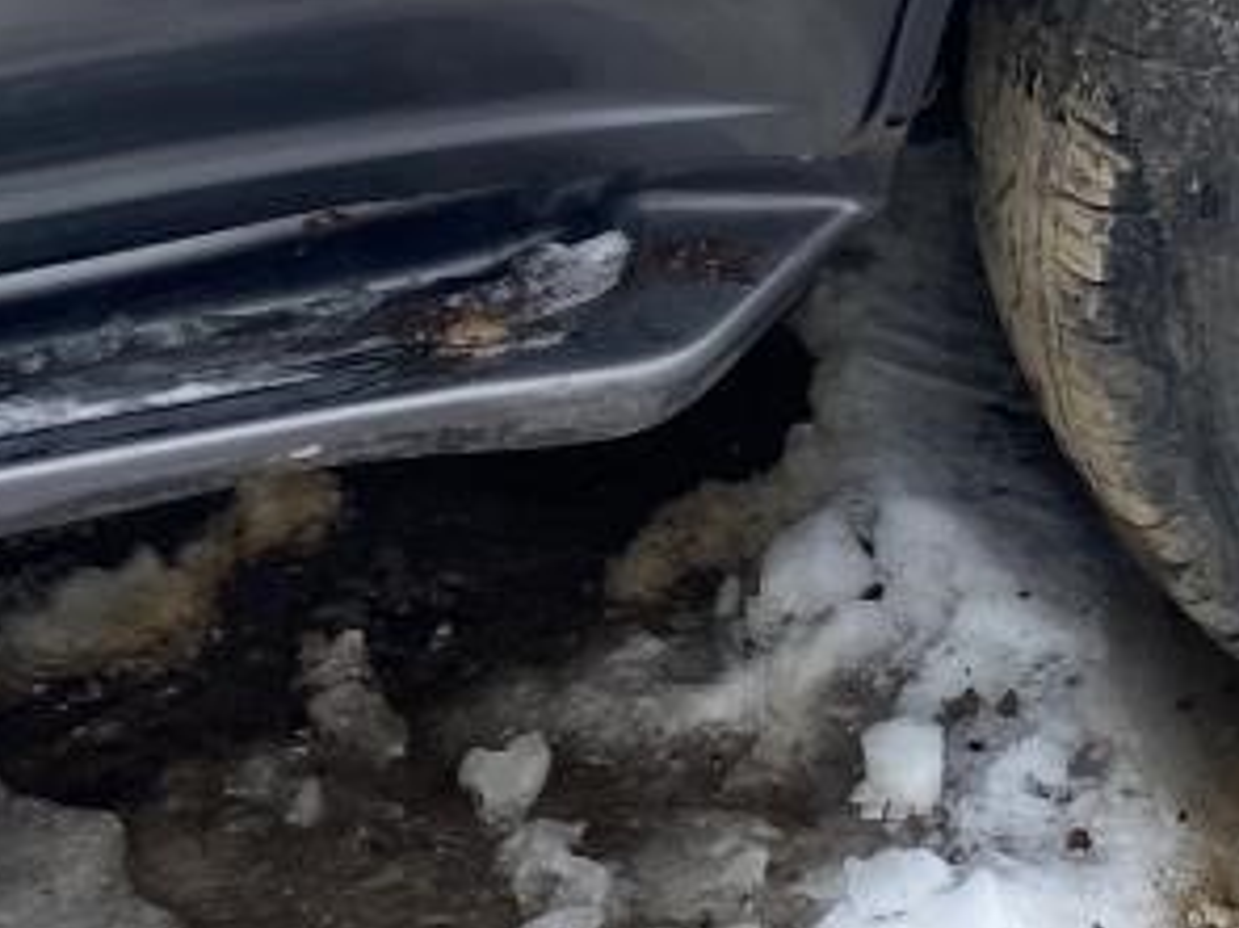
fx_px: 4043
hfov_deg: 16.6
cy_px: -516
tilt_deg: -23.2
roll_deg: -1.2
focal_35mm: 113
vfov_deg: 12.4
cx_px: 1512
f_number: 1.8
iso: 32
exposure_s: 1/1063
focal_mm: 4.25
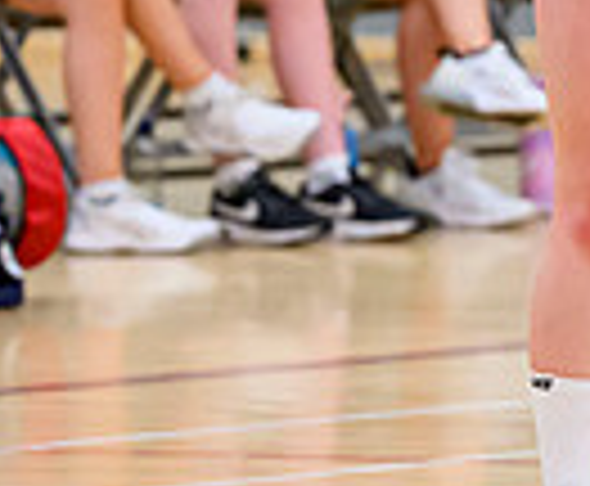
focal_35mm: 1050
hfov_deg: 1.8
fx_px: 18555
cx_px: 787
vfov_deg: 1.5
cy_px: -143
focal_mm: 200
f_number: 3.5
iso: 6400
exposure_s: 1/800
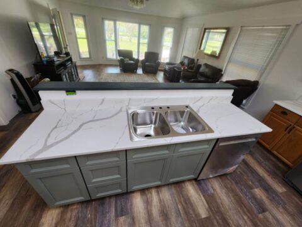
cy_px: 114
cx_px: 151
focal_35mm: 13
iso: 200
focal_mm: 2.2
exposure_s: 1/60
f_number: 2.2
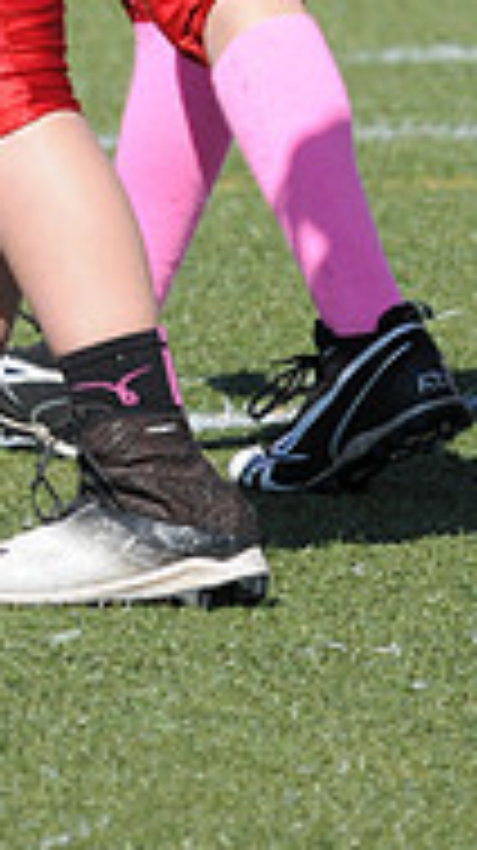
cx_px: -47
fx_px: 32542
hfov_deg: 0.8
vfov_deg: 1.5
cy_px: -400
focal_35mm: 1444
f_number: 8
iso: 200
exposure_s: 1/500
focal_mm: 300
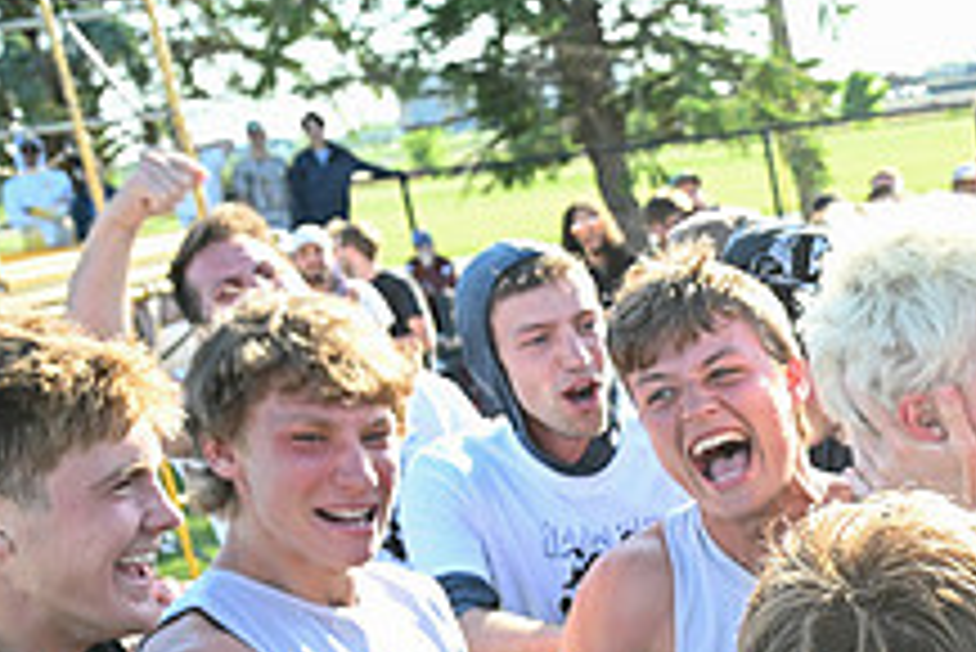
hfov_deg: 23.3
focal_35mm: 80
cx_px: 1165
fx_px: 2170
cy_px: 798
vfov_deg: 16.3
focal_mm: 30
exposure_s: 1/320
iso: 400
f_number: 5.6
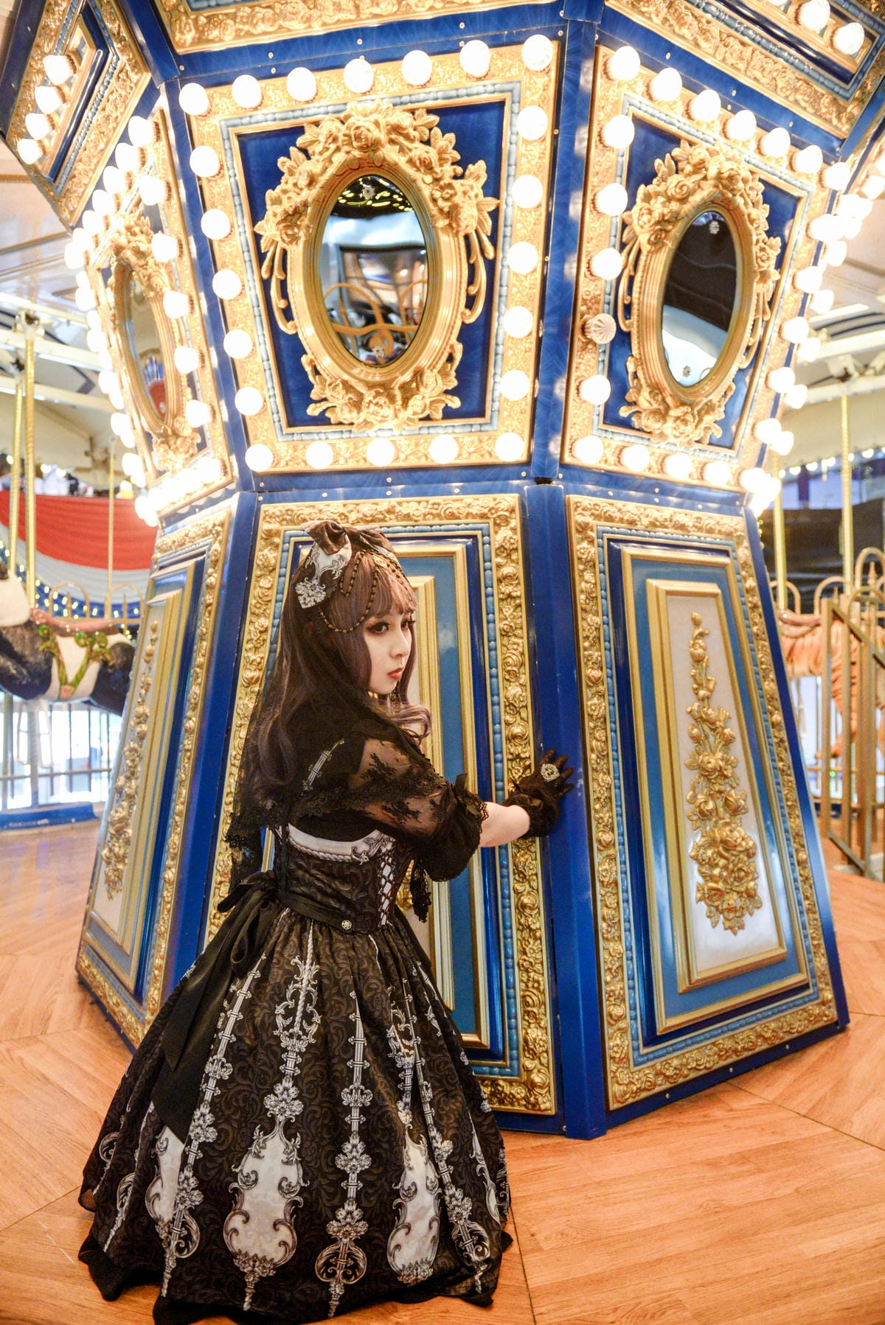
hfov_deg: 53.2
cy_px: 662
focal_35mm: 24
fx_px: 884
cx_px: 442
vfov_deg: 73.7
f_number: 3.5
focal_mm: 24
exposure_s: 1/80
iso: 3200
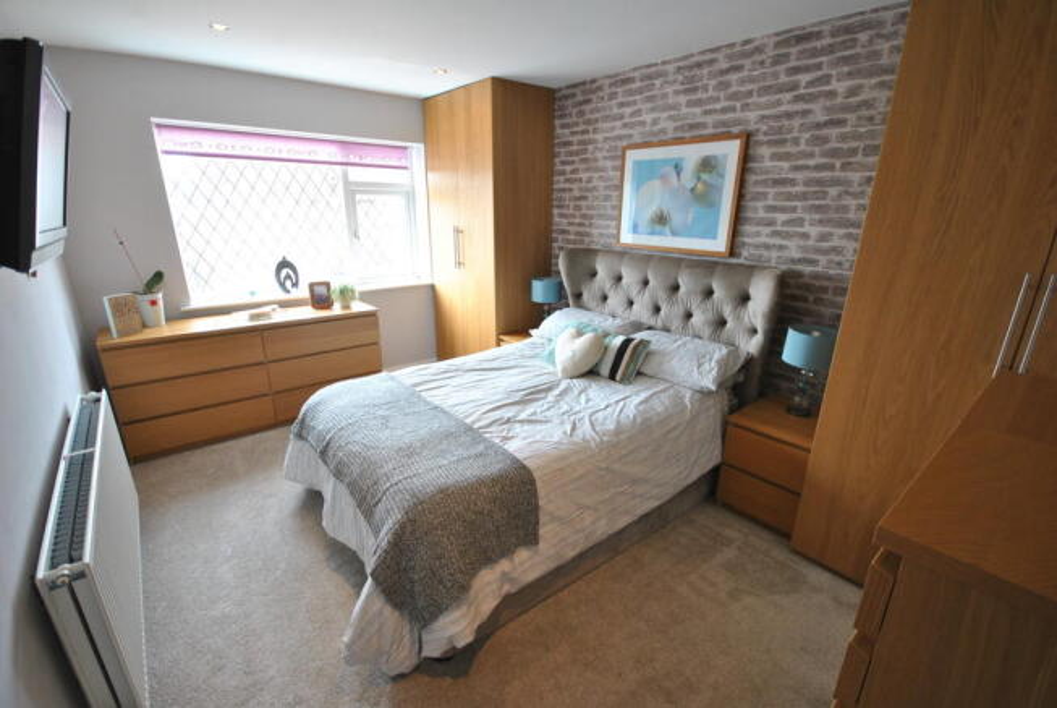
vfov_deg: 77.5
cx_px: 528
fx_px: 441
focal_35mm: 15
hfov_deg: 100.3
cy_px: 354
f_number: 4
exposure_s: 1/30
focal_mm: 10
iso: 280
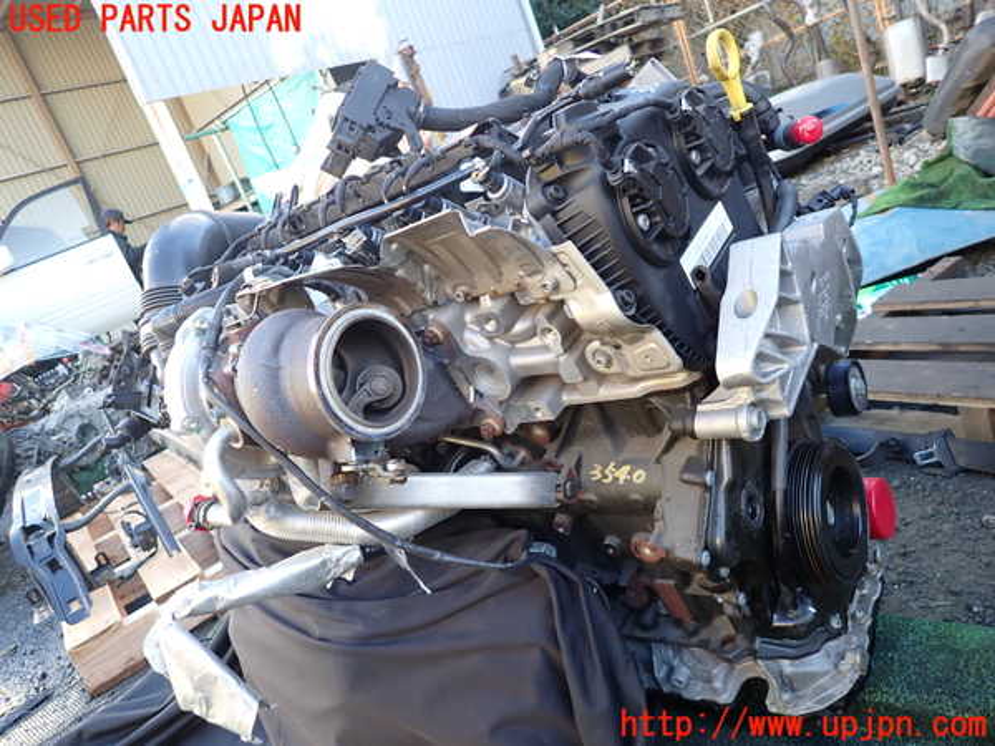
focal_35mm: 25
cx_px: 498
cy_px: 373
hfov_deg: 69.4
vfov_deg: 54.9
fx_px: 719
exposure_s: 1/80
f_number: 2
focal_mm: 4.5
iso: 100
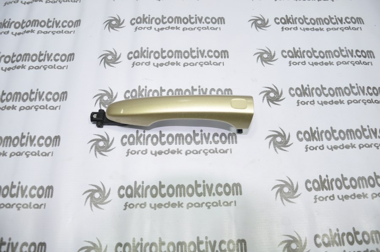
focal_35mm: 27
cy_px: 126
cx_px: 190
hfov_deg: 67.4
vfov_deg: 47.8
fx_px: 285
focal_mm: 18
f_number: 4.5
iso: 200
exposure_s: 1/40
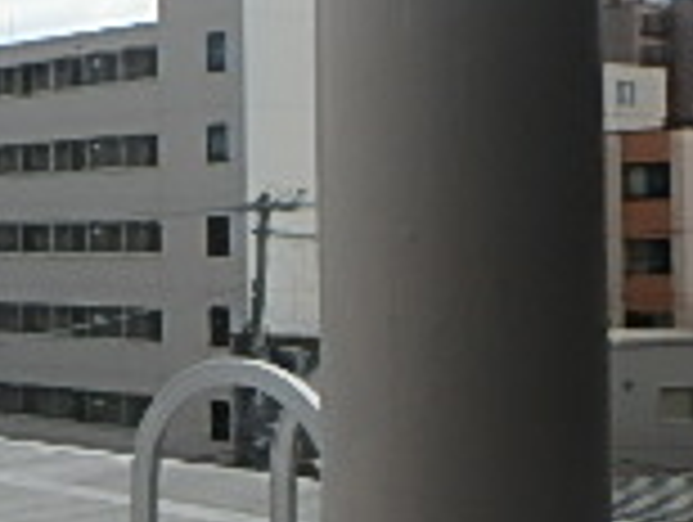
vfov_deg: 17.0
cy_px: 243
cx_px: -549
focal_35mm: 87
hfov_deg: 18.0
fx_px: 1744
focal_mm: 3.7
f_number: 3.5
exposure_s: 1/640
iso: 125
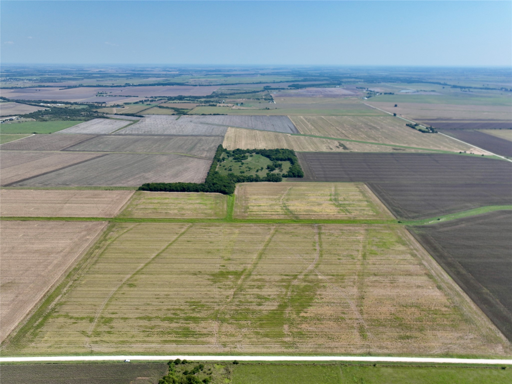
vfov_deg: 56.8
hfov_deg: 71.6
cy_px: 192
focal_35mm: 24
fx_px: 355
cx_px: 256
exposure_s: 1/1600
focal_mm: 12.29
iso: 100
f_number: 2.8
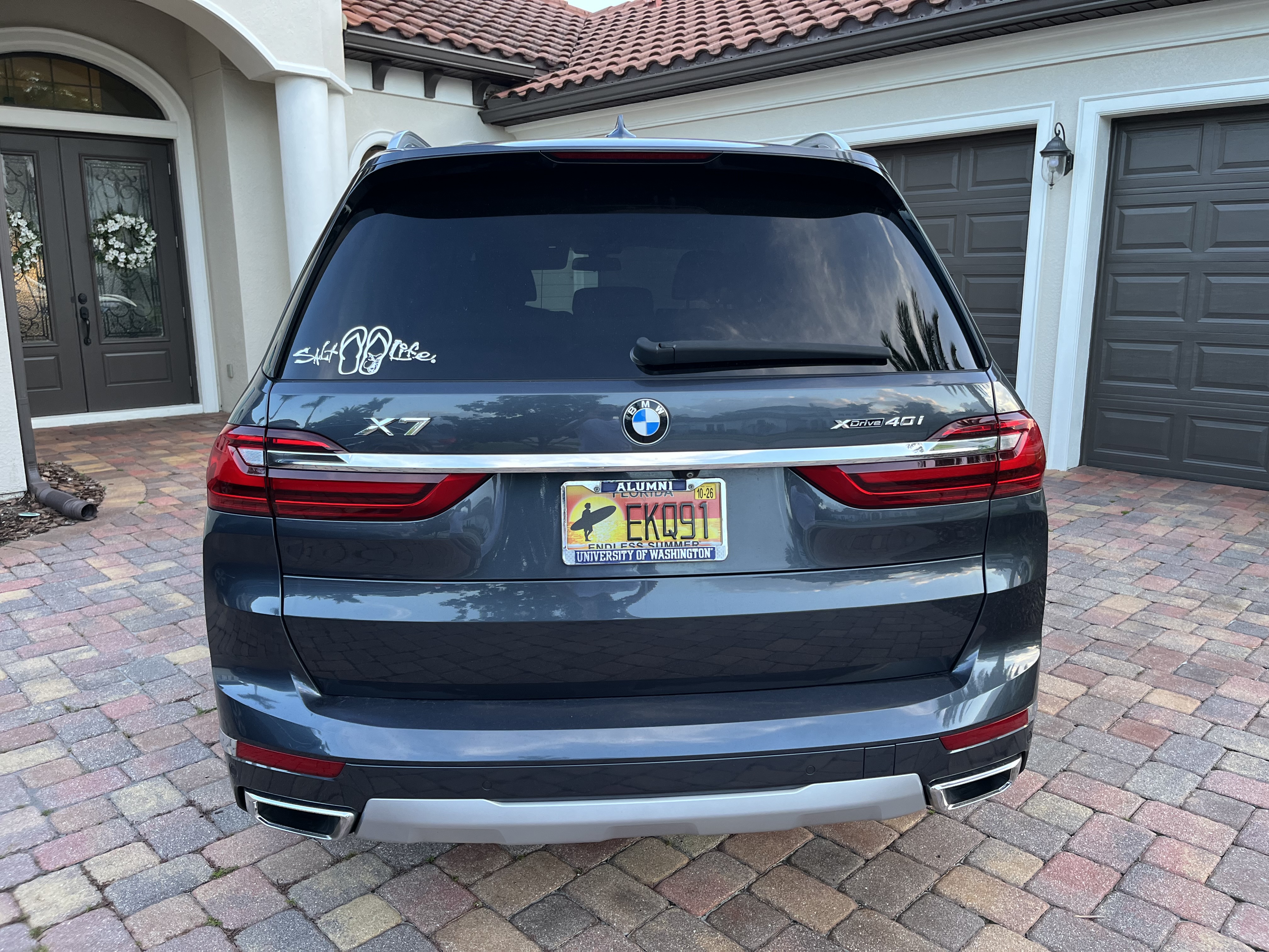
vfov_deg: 53.1
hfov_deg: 67.3
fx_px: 953
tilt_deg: -11.7
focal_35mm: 26
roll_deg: +0.0
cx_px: 634
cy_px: 476
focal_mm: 5.1
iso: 125
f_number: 1.6
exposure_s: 1/121
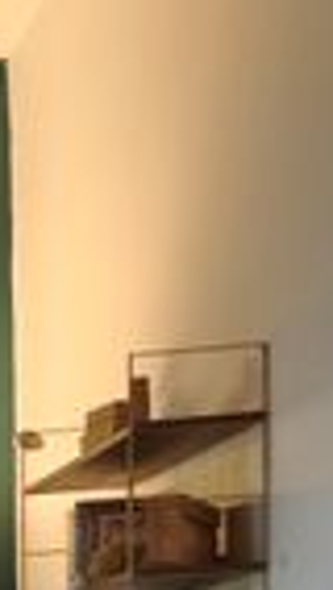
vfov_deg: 18.1
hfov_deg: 8.2
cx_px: -874
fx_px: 1662
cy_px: 864
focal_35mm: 106
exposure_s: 1/33.3
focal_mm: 6.19
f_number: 1.65
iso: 800
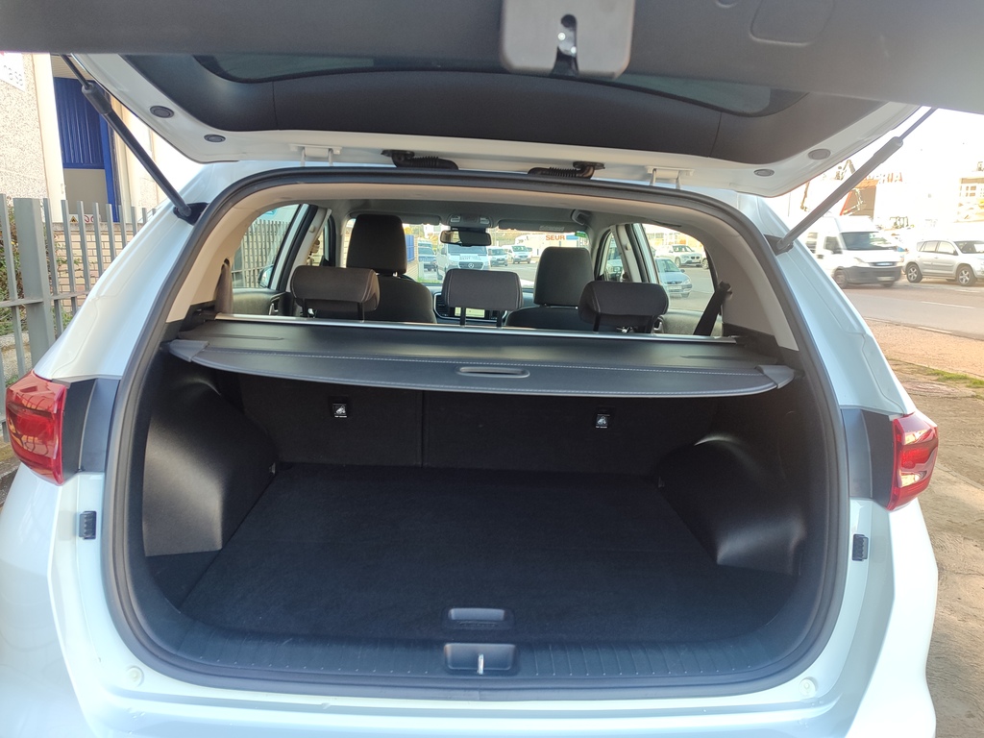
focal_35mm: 25
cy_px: 369
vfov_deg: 54.9
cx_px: 492
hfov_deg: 69.4
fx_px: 711
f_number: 1.89
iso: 52
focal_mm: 5.95
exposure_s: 1/50
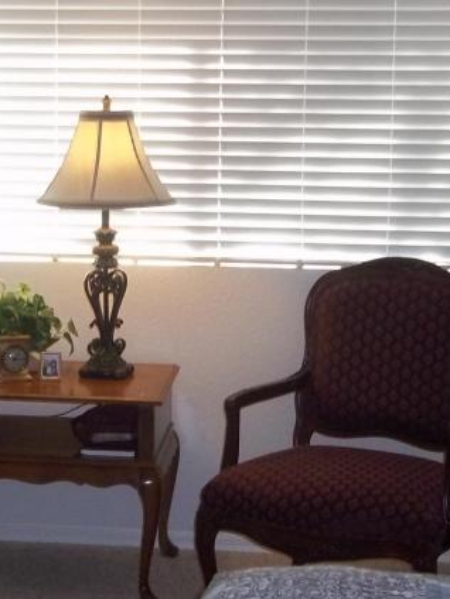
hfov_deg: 16.8
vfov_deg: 22.5
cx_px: 58
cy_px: 294
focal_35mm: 87
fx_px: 1508
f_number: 3.1
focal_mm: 6.5
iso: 160
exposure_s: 1/50
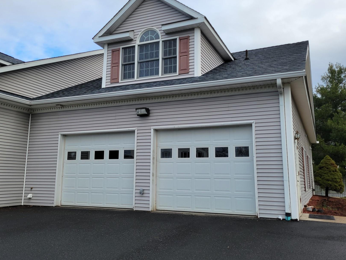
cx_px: 174
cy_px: 115
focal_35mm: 33
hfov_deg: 55.4
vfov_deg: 42.9
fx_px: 330
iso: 40
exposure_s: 1/942
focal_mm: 5.4
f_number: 1.8
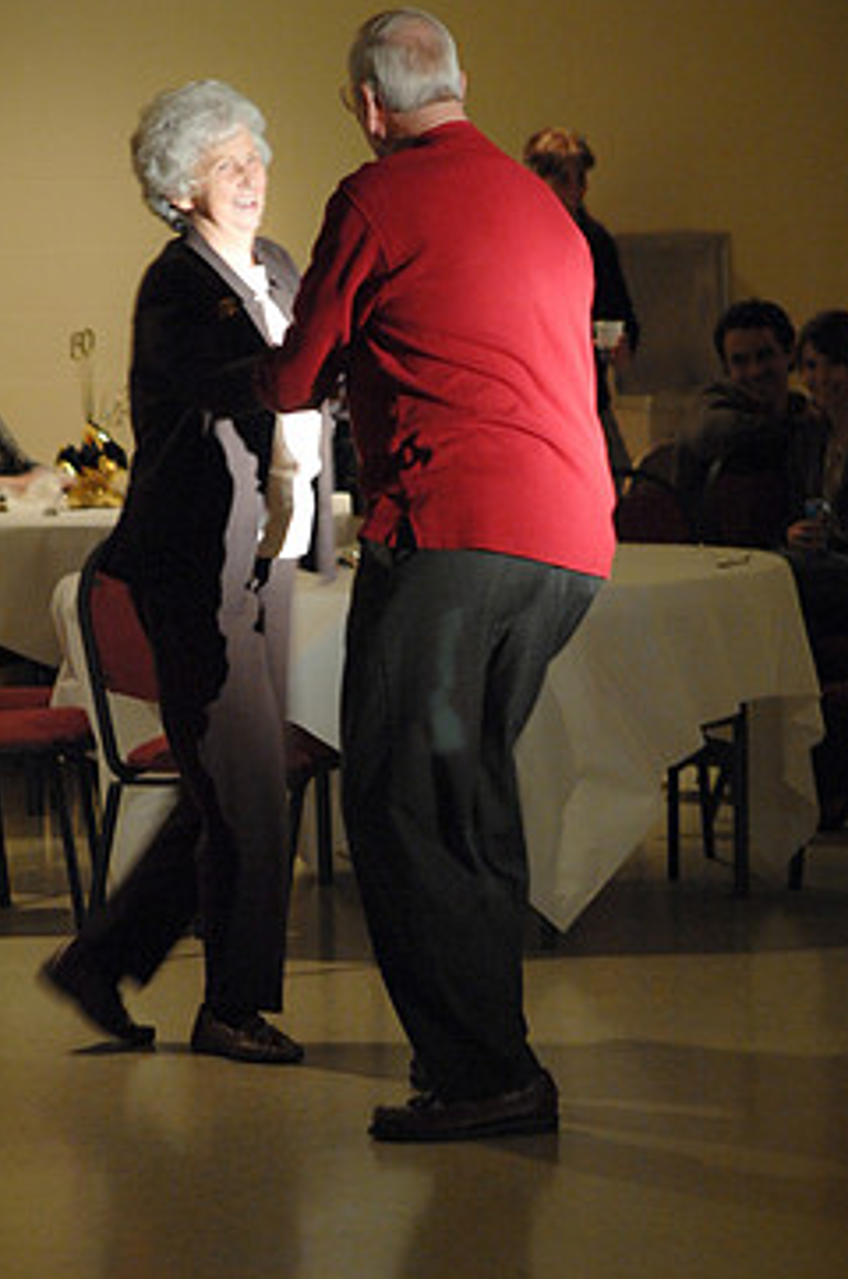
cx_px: 355
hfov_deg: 8.6
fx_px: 5626
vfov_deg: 13.0
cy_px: 583
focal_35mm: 159
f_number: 3.2
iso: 800
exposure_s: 1/30
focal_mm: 85
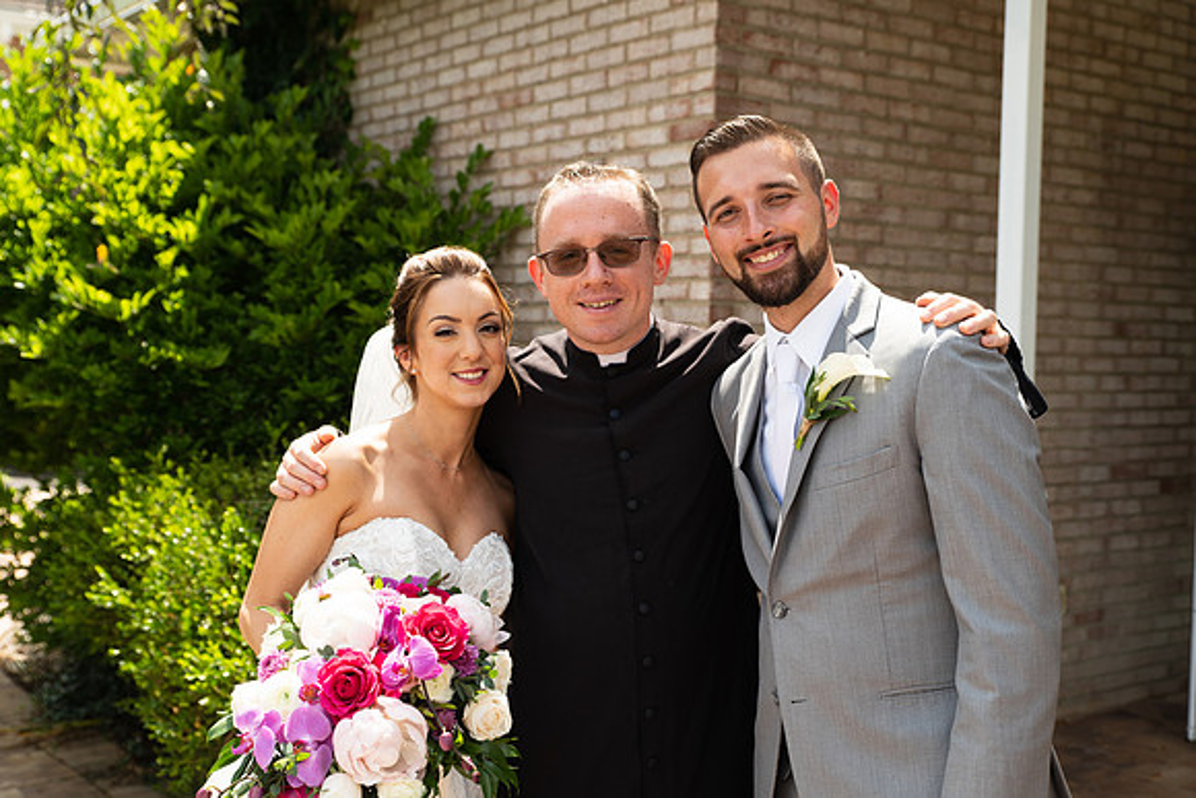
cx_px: 598
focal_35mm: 44
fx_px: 1462
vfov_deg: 30.5
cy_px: 399
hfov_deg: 44.5
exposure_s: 1/400
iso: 125
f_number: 4
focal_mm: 44
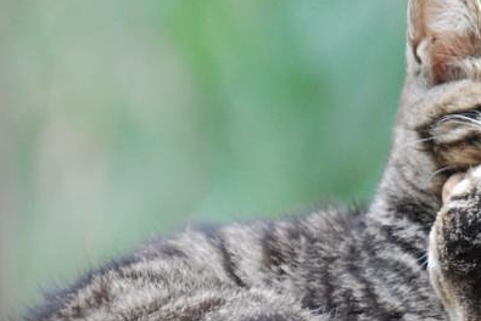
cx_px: 514
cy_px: 296
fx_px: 11967
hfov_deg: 2.3
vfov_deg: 1.5
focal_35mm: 895
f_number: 6.3
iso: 800
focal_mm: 230
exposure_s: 1/200
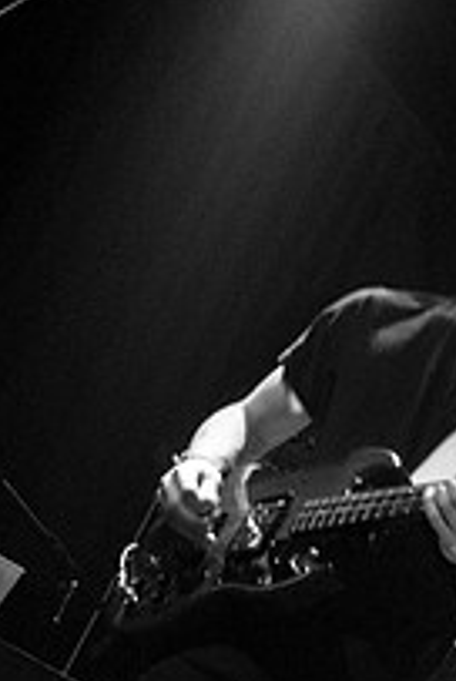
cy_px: 678
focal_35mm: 116
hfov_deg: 11.7
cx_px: 491
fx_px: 2198
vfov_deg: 17.2
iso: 800
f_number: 2.8
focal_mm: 35
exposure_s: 1/30
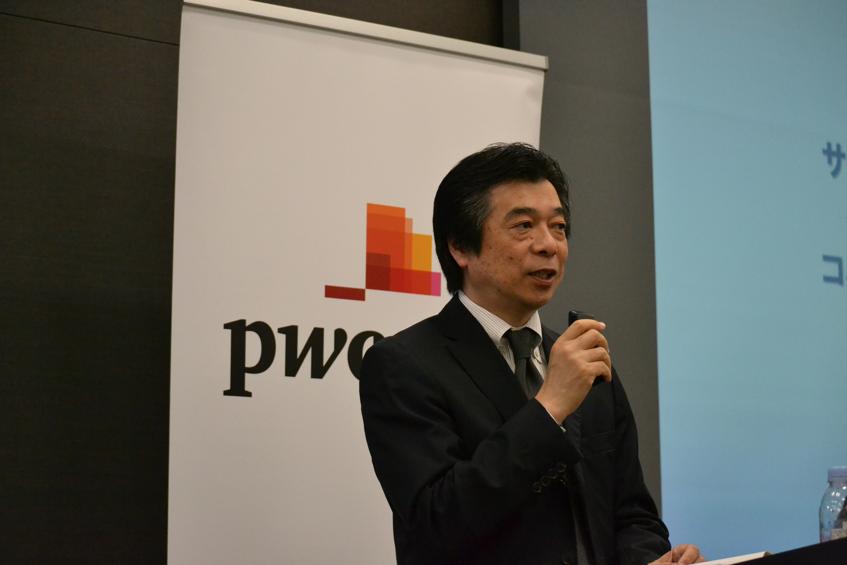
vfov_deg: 16.6
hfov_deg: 24.6
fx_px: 1941
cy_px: 282
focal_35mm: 82
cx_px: 424
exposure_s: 1/400
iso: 3200
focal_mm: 55
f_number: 4
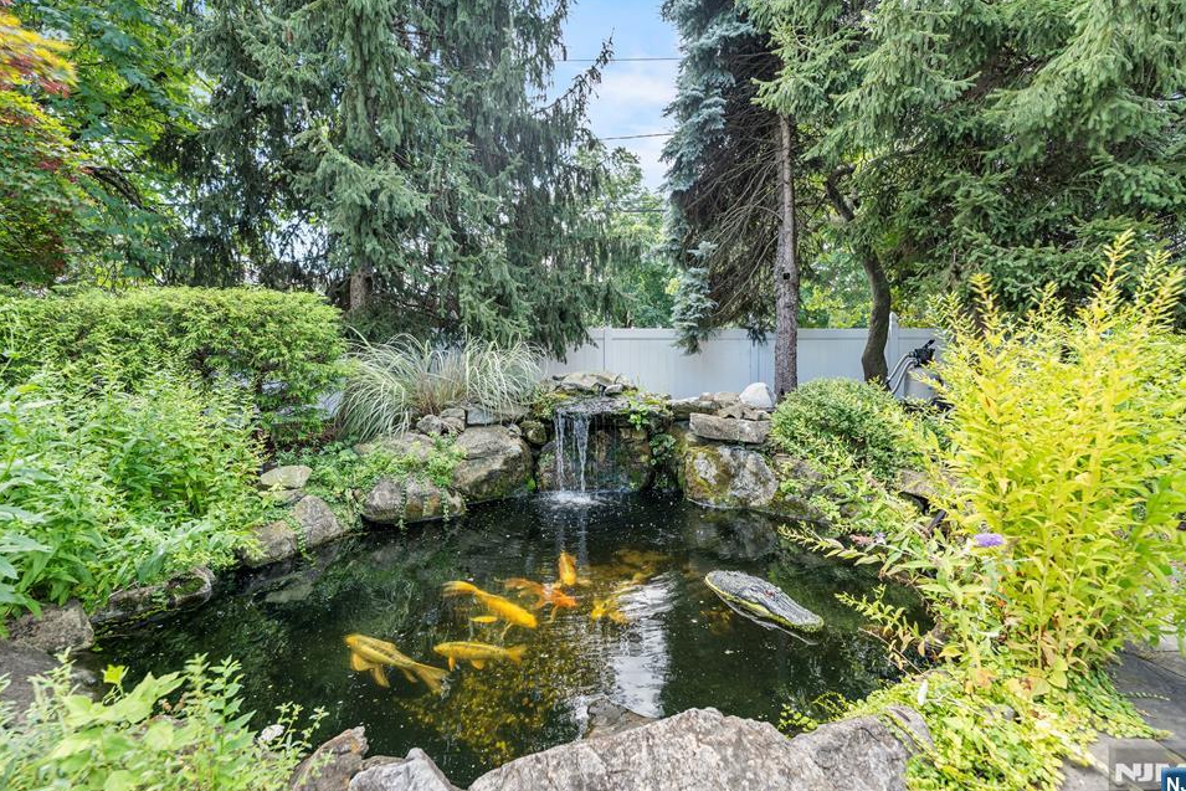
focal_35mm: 15
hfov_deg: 100.4
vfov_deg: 77.3
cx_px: 600
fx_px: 494
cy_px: 379
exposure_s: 1/60
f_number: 3.2
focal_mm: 14
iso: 125
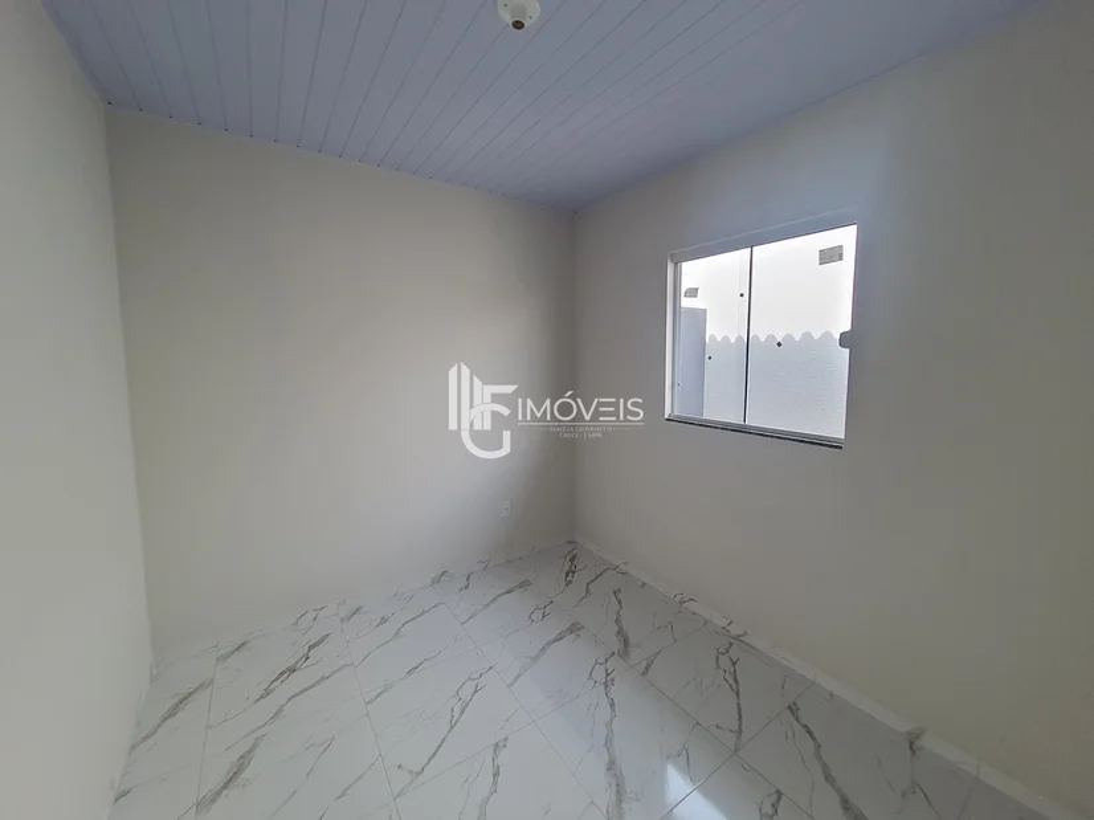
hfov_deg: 106.2
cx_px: 547
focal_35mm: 13
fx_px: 411
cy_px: 410
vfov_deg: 89.9
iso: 50
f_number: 2.2
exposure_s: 1/120
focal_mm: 1.74
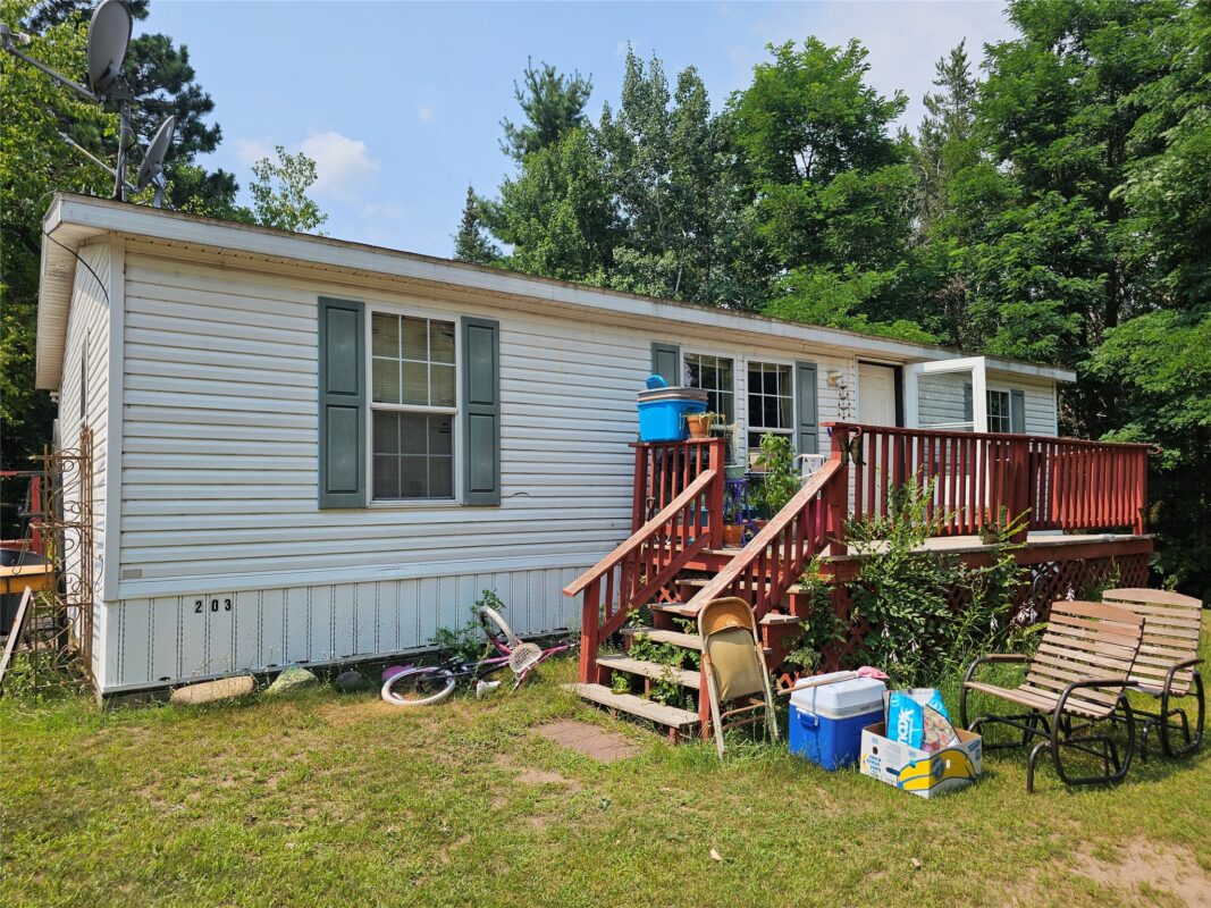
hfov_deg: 73.9
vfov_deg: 58.9
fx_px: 805
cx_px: 606
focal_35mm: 23
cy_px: 454
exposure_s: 1/761
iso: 10
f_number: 1.7
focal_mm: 6.3
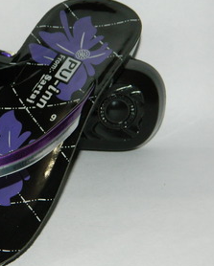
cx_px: -16
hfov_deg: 15.1
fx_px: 790
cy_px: 159
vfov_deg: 19.1
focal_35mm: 100
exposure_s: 1/50
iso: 200
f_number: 3.8
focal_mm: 10.2
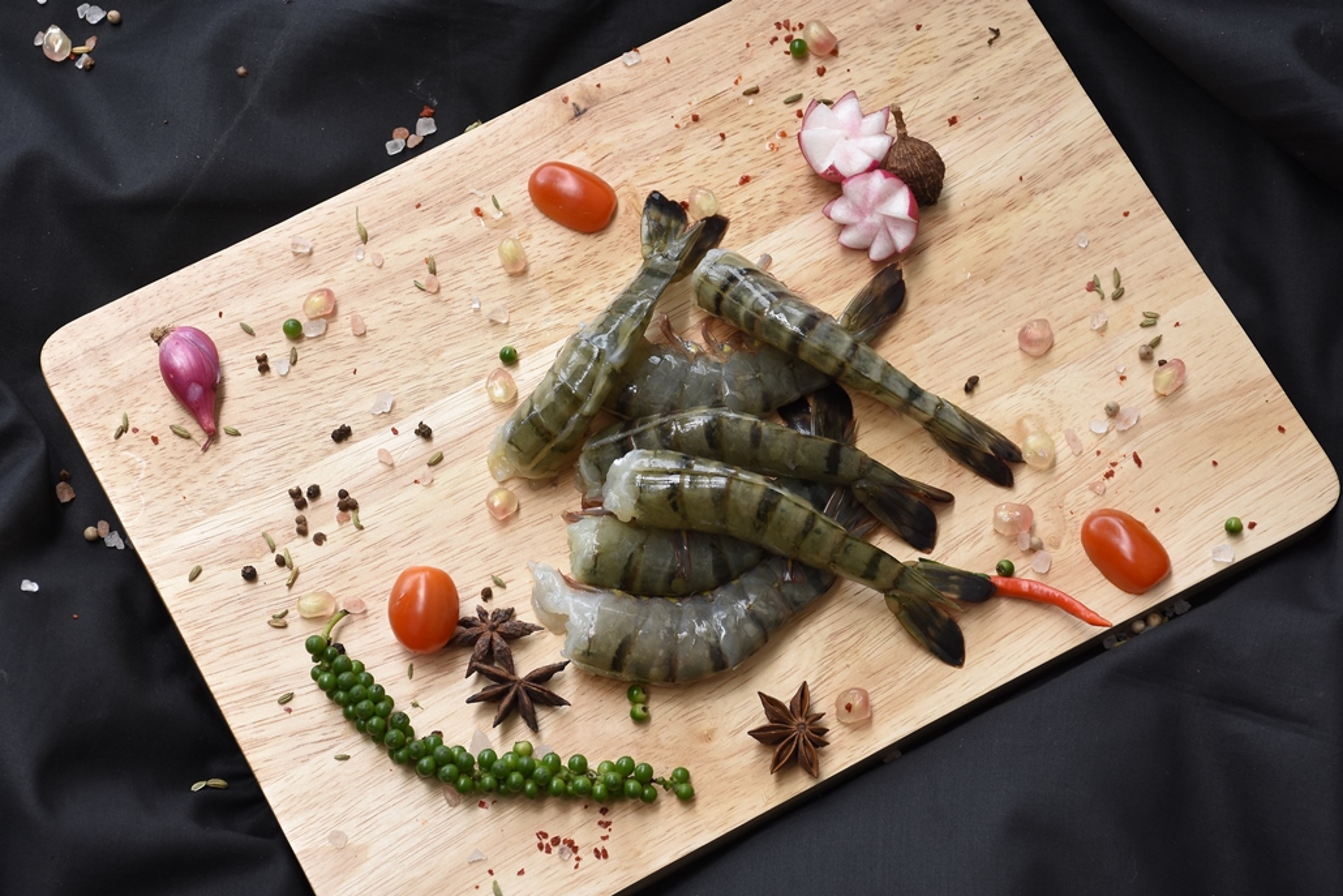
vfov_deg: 14.7
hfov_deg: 21.9
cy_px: 448
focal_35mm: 93
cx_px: 672
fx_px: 3470
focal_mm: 62
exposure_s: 1/250
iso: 400
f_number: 7.1
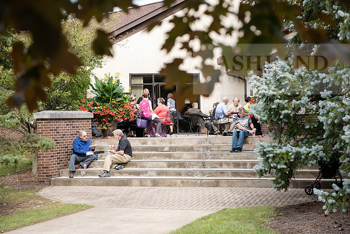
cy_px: 117
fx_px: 642
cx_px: 175
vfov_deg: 20.6
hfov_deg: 30.5
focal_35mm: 66
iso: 125
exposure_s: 1/400
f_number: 4
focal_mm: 66
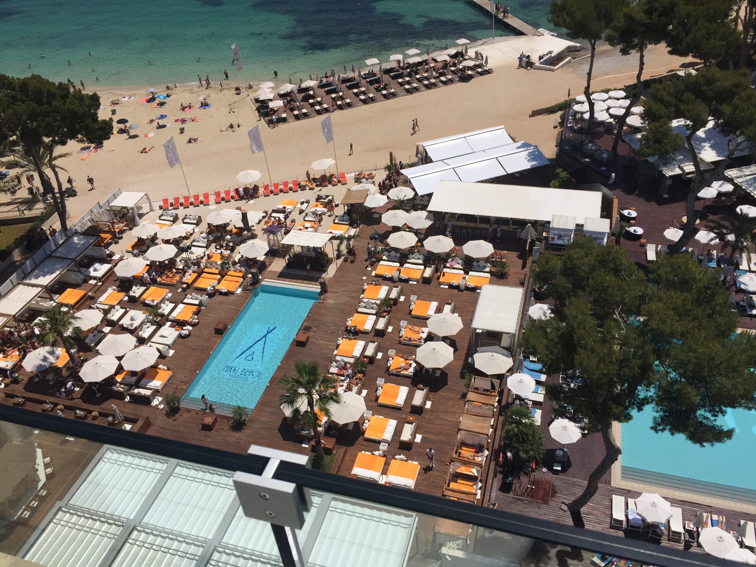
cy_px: 284
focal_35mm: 29
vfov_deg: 48.2
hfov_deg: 61.7
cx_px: 378
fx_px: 633
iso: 32
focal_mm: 4.15
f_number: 2.2
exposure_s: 1/6623
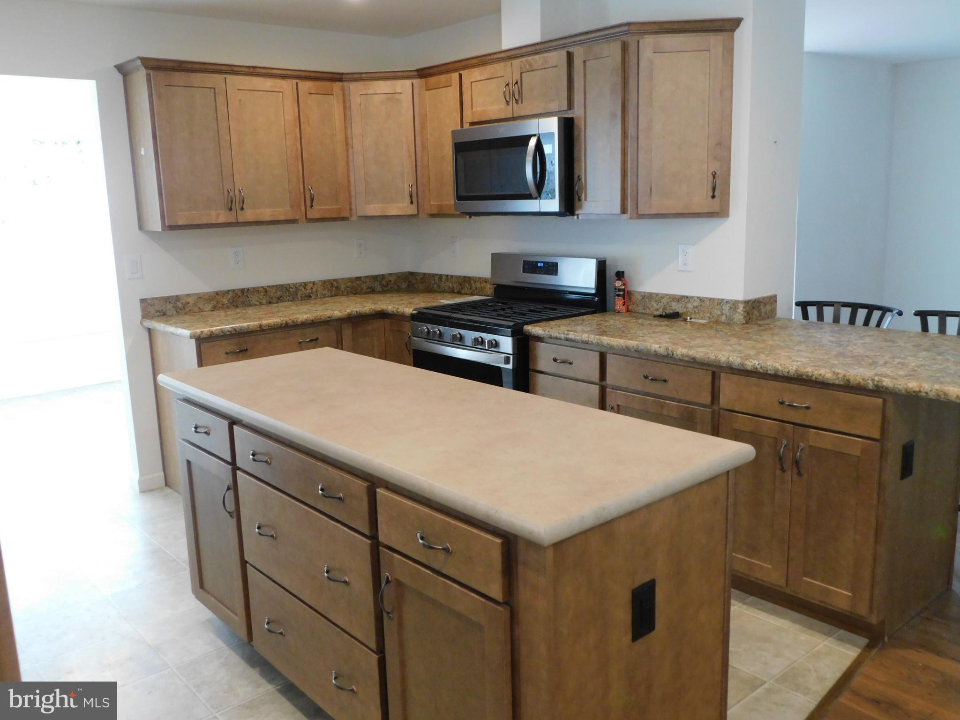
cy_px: 360
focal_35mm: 30
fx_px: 832
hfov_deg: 60.0
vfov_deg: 46.8
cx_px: 480
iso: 400
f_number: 3.2
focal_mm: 5.3
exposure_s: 1/30
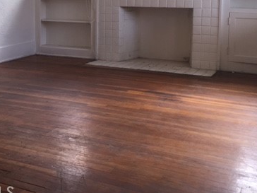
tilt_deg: -5.6
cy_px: 33
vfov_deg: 27.9
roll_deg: +0.2
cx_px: 98
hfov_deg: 37.3
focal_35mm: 51
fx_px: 379
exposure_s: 1/120
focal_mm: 4.15
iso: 64
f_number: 2.2
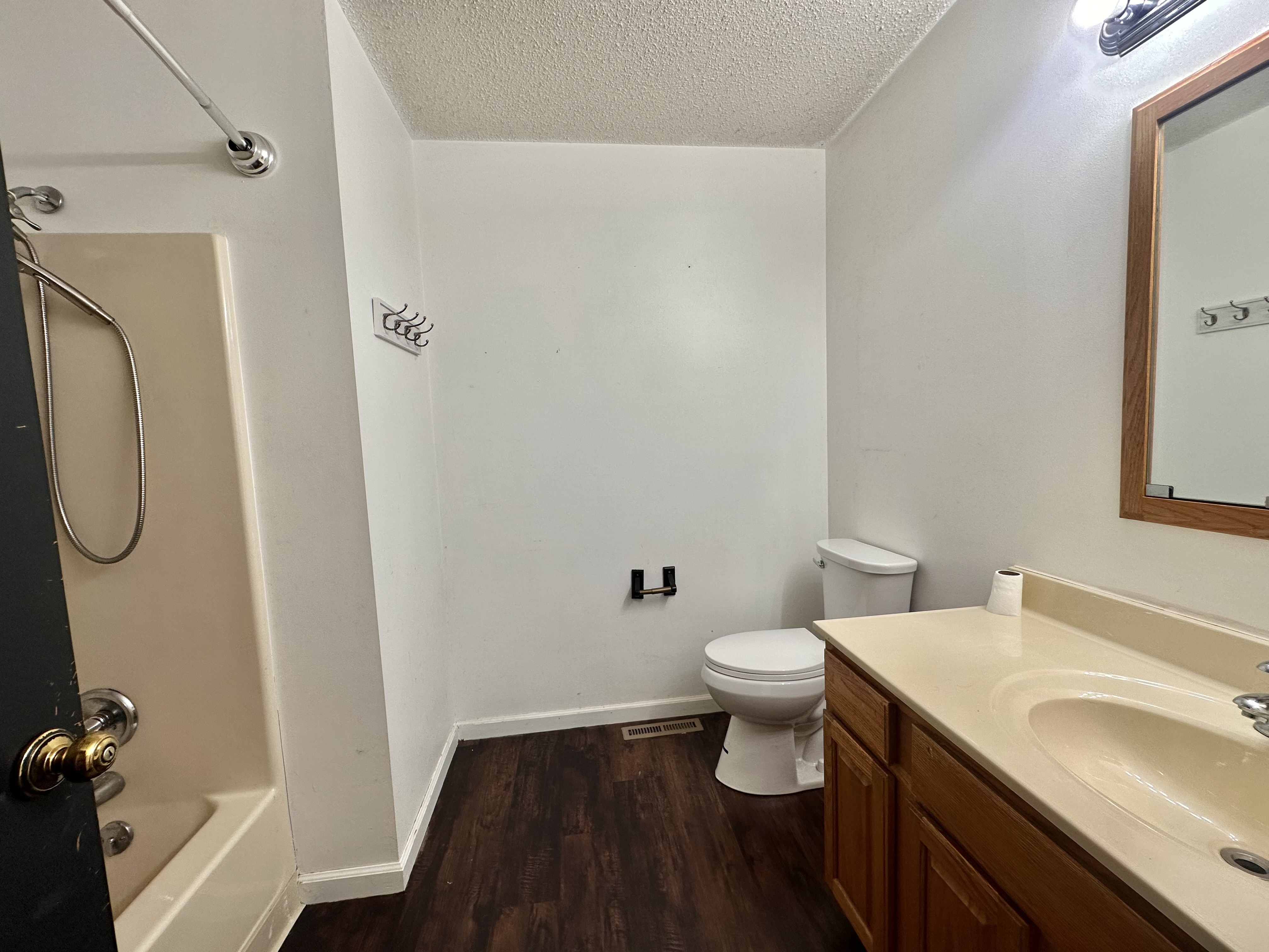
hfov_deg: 102.1
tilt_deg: -4.1
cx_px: 634
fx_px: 513
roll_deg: +2.6
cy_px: 476
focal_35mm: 14
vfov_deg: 85.7
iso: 80
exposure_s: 1/120
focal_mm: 2.22
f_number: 2.2
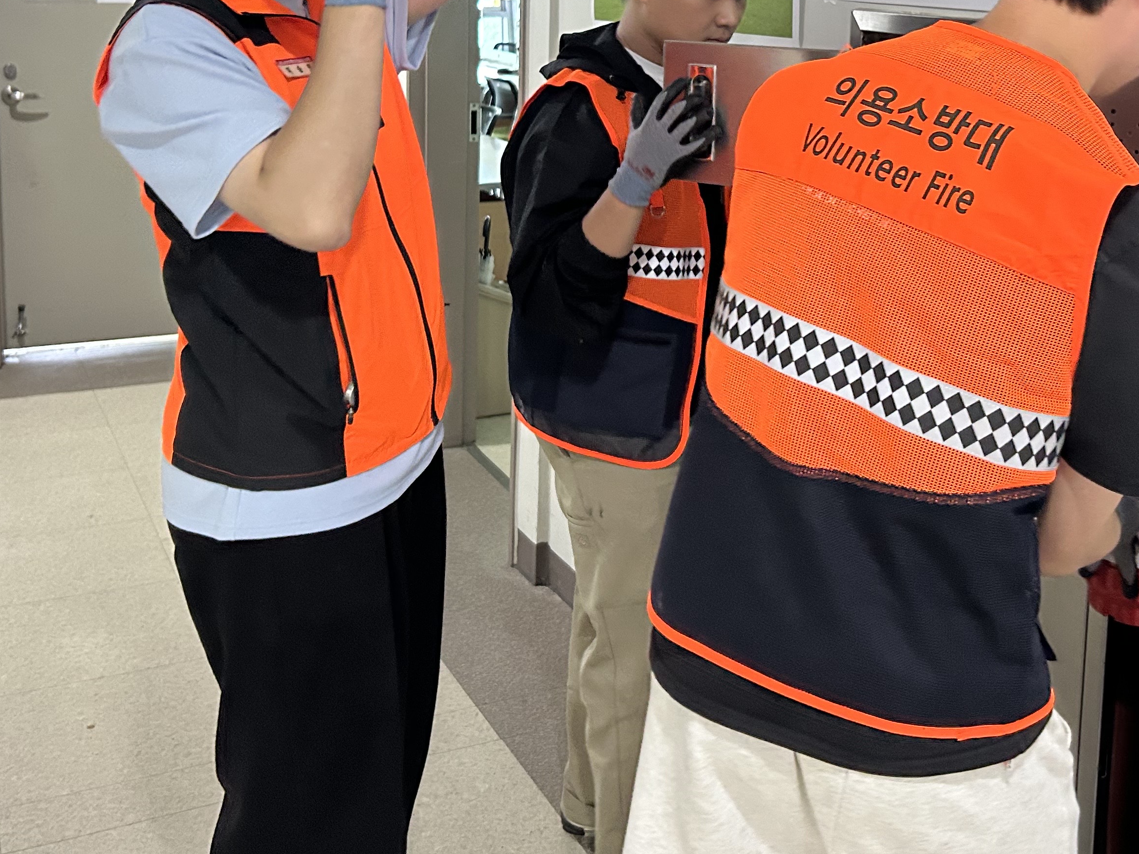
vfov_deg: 31.3
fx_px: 1481
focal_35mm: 45
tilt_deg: -7.4
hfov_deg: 41.8
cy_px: 161
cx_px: 714
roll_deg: -2.0
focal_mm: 5.7
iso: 320
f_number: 1.5
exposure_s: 1/60
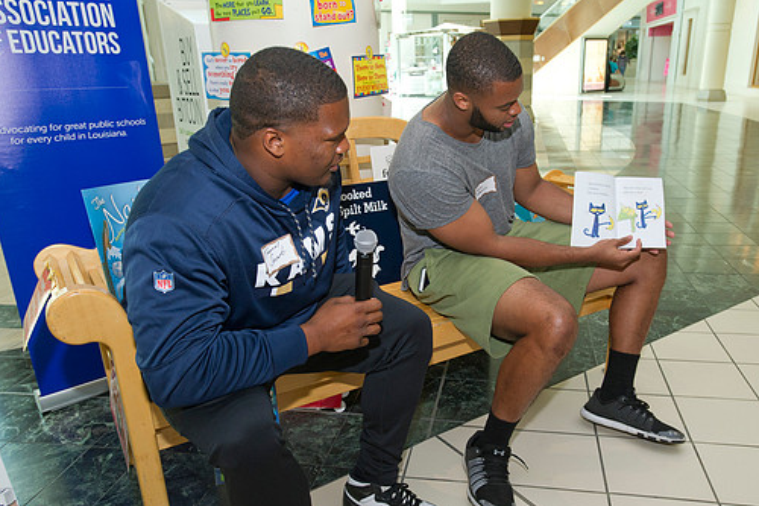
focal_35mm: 29
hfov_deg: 63.6
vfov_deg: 44.8
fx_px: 611
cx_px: 410
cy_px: 287
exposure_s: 1/320
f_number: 4.5
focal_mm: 25
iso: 1250
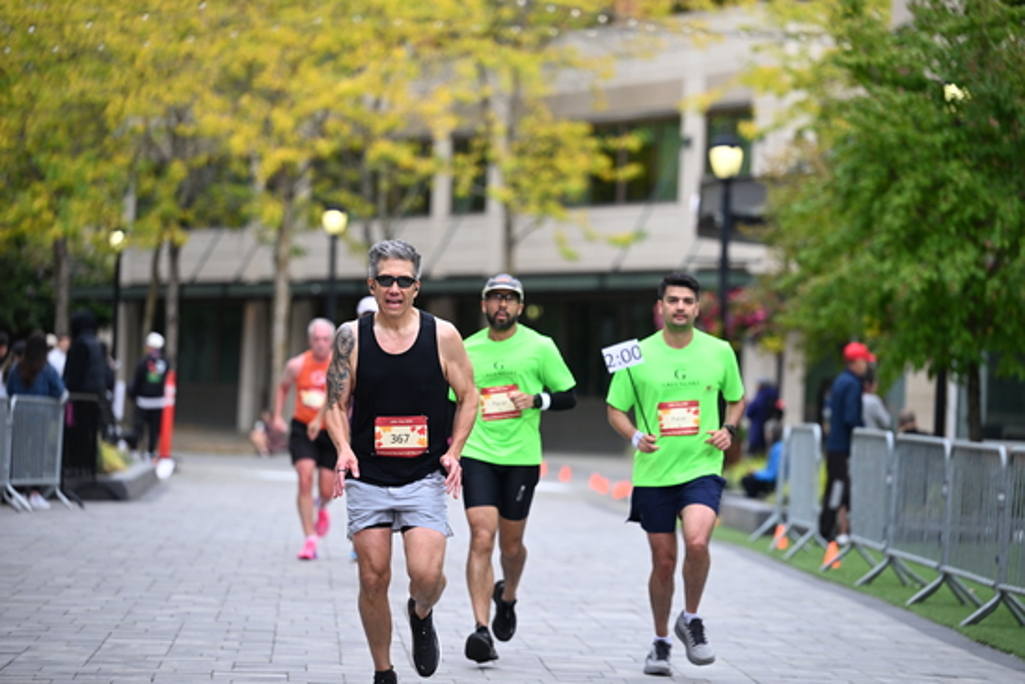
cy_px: 342
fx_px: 3987
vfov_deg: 9.8
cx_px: 512
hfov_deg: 14.6
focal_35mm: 140
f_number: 2.8
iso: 640
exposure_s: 1/2000
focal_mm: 140
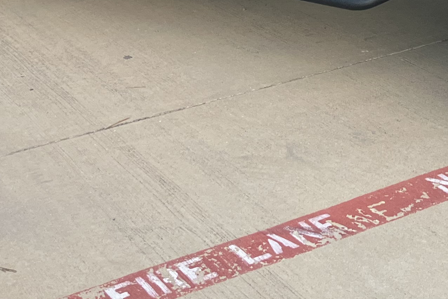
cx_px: 343
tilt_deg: -8.4
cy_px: -150
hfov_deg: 21.9
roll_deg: -0.8
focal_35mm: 92
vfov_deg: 13.9
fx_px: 1145
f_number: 1.8
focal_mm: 3.99
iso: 80
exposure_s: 1/115
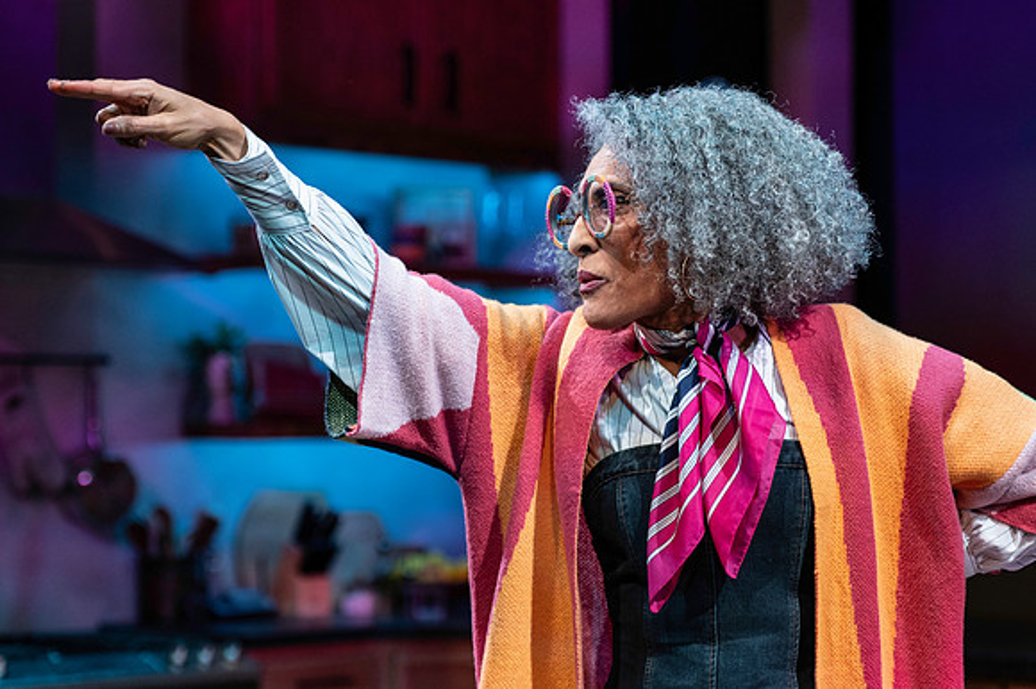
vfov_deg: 15.2
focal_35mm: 90
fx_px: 2588
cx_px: 518
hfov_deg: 22.6
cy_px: 344
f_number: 2.8
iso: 2800
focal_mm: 90
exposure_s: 1/640
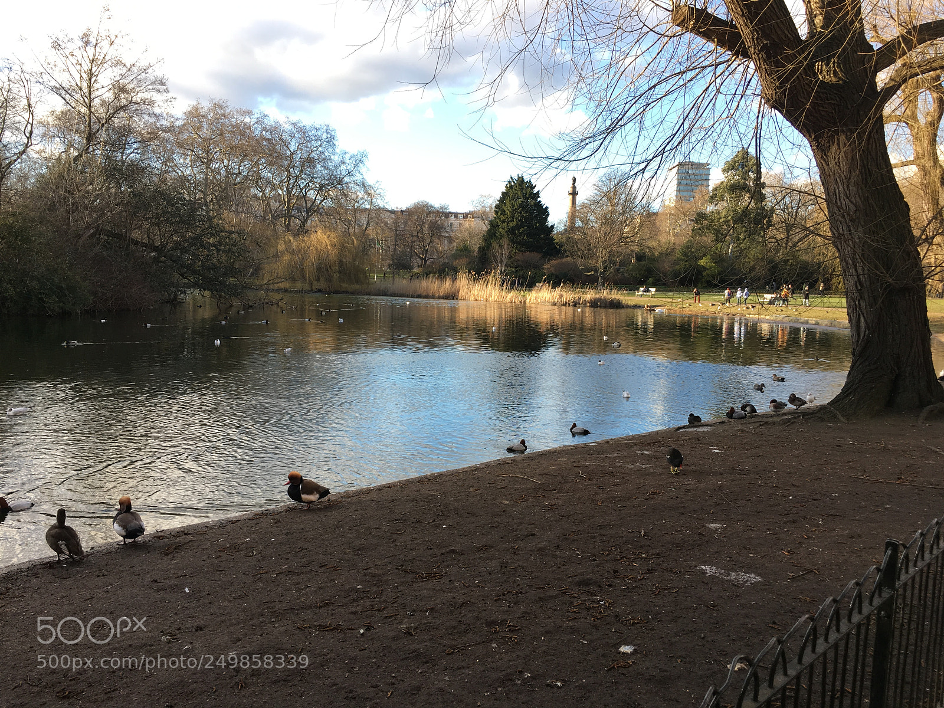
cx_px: 472
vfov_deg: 48.2
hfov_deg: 61.7
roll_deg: -1.0
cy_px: 354
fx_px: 791
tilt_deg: -3.7
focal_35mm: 29
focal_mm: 4.15
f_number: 2.2
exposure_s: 1/226
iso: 25
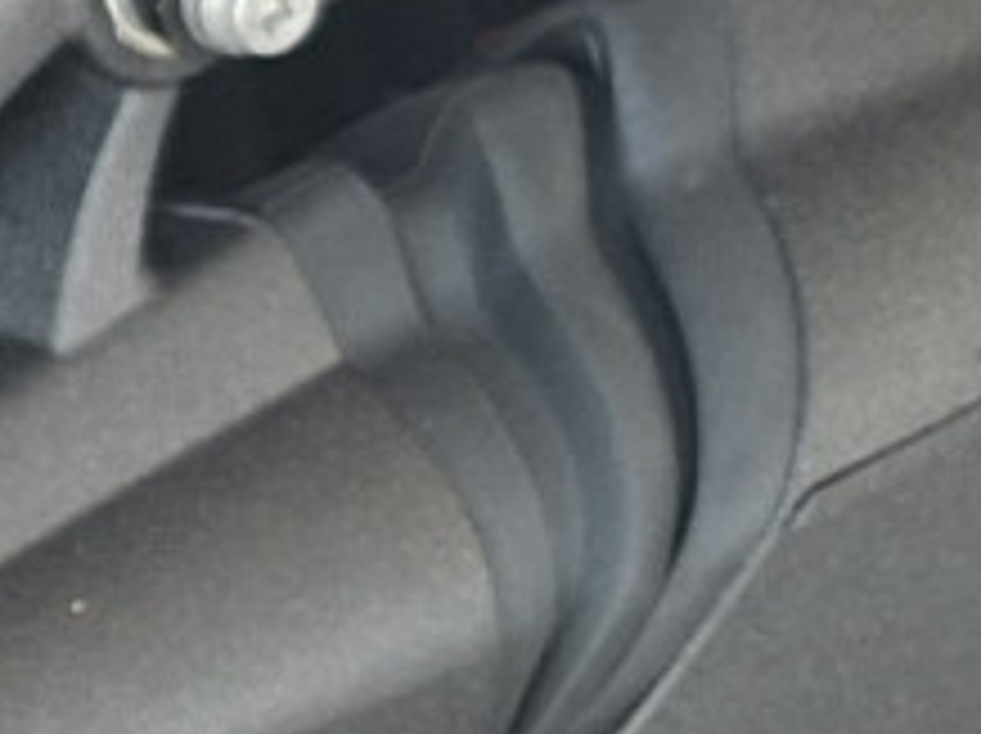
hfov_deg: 10.3
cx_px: -1328
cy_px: -374
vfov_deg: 8.6
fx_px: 4784
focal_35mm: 169
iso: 160
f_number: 1.8
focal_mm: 5.54
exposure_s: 1/100
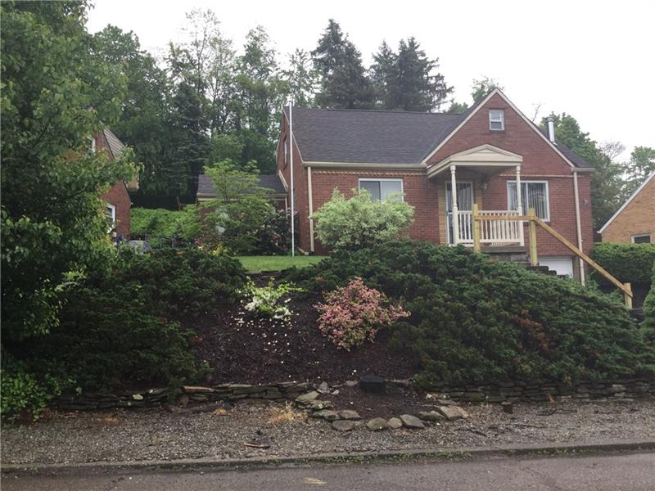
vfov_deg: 45.4
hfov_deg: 58.4
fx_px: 587
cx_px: 328
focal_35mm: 31
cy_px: 246
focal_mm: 3.3
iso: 32
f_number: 2.4
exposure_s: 1/120
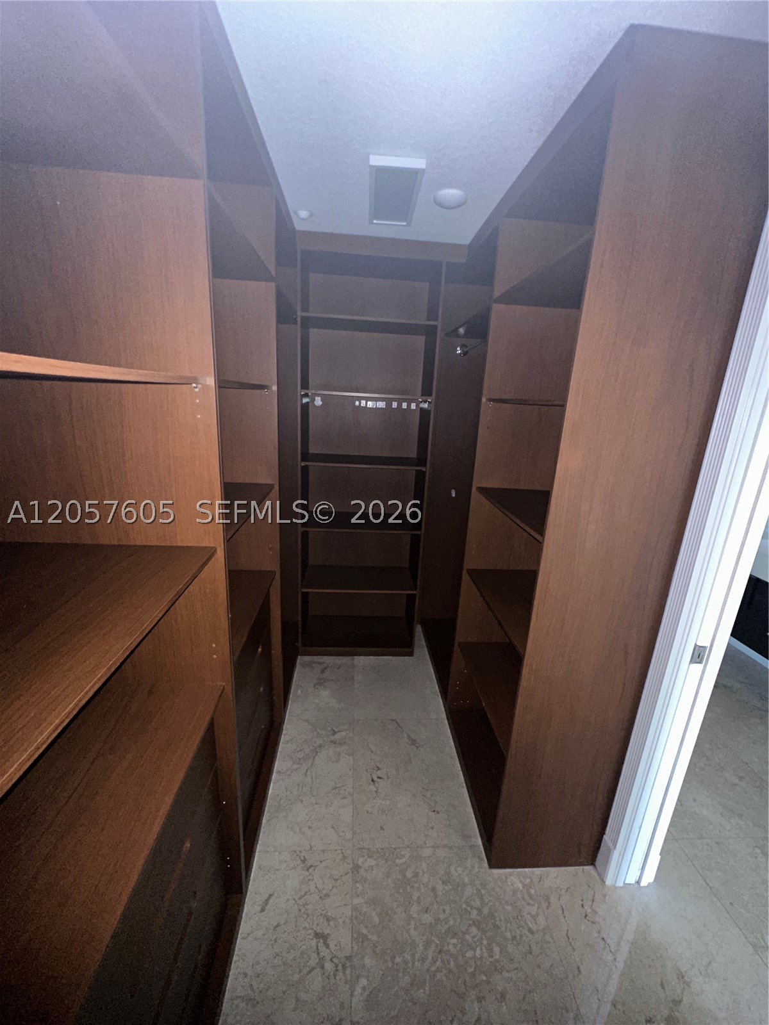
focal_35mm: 14
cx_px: 384
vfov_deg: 102.1
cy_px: 512
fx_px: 415
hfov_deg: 85.7
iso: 500
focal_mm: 2.22
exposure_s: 1/16
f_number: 2.2
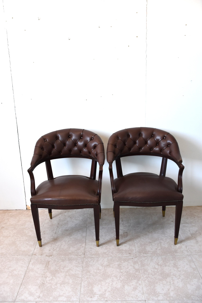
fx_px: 252
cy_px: 152
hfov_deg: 43.6
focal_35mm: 30
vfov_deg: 61.9
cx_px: 101
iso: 800
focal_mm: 20
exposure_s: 1/80
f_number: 4.5
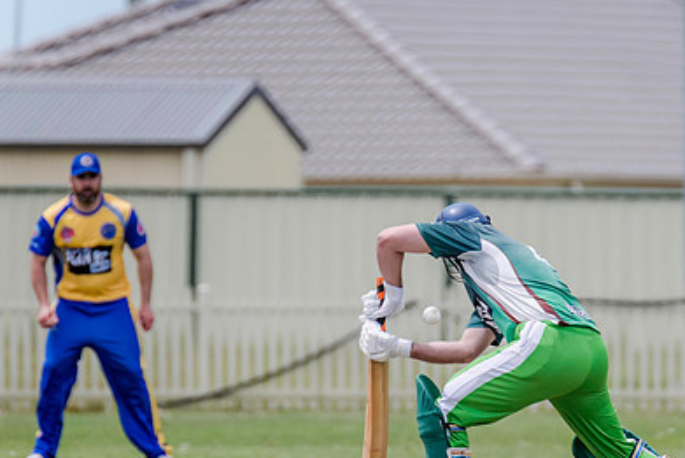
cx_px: 485
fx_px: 16959
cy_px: 334
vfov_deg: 1.5
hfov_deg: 2.3
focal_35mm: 891
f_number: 6.3
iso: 800
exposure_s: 1/2500
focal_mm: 600
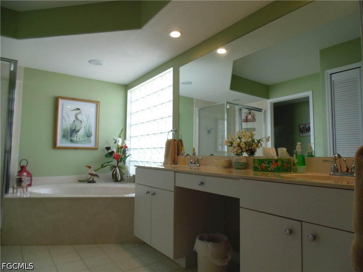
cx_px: 182
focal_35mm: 22
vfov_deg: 61.1
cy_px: 136
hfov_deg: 76.4
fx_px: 231
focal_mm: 4
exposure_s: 1/60
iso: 80
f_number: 3.1
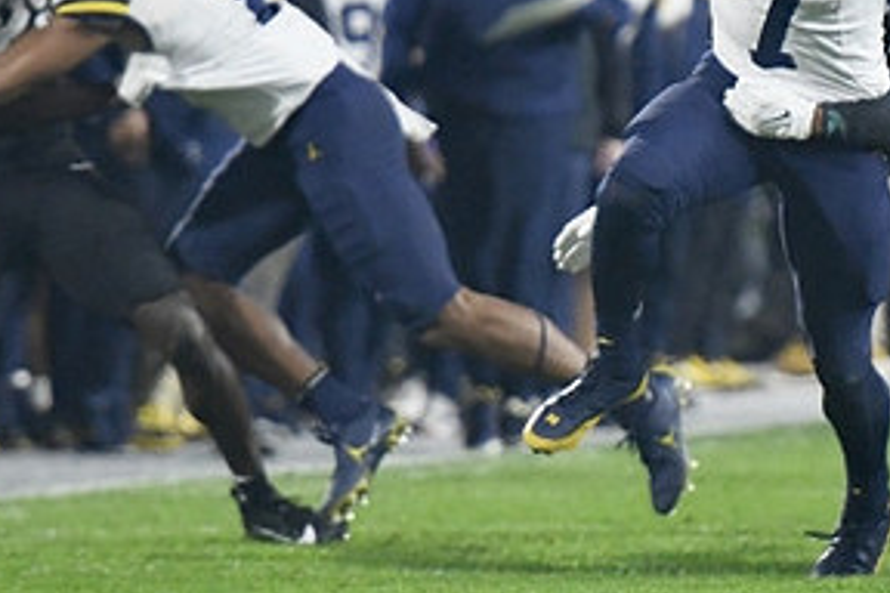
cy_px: 111
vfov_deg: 2.3
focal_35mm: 604
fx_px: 14931
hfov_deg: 3.4
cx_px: 853
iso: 3200
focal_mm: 200
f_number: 2.8
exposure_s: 1/1250
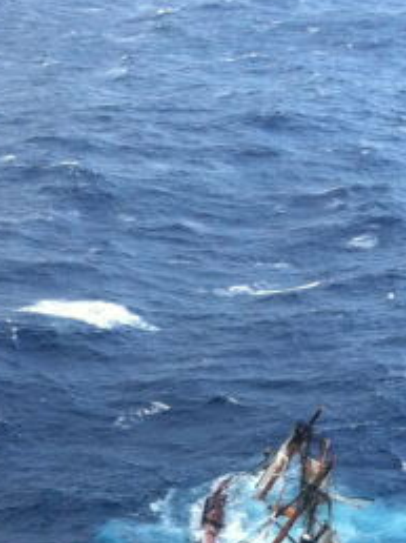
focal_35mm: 109
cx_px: 231
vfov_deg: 17.5
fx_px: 1707
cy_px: 592
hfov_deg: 13.6
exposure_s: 1/60
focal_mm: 3.85
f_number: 2.8
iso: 100
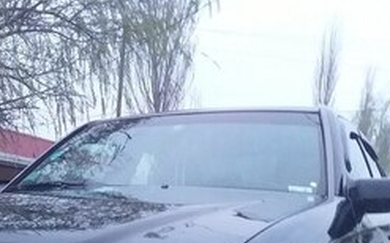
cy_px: 328
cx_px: 139
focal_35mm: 66
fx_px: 701
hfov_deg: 30.9
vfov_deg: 18.2
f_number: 2.2
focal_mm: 3.3
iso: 200
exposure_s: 1/25
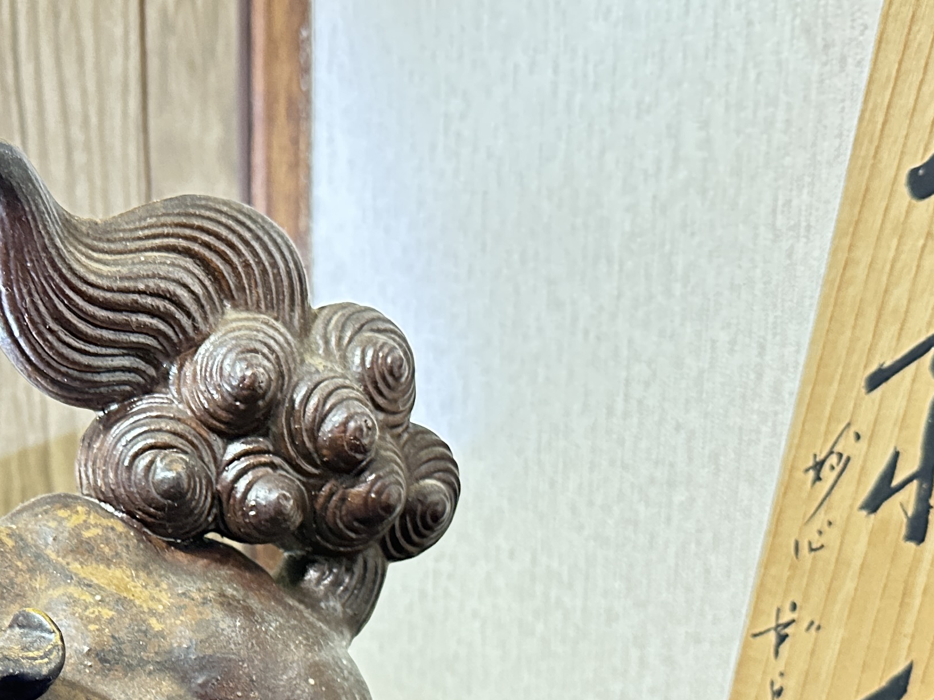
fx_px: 1592
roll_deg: +0.5
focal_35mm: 59
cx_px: 259
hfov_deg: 32.2
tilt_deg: -18.6
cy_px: 660
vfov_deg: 24.0
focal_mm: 6.86
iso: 800
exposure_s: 1/40
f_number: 1.78
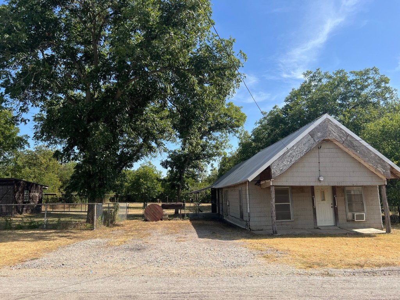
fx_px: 300
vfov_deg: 53.1
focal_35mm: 26
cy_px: 150
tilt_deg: +7.7
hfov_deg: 67.3
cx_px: 200
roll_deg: +0.3
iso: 50
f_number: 1.5
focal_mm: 5.7
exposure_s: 1/2994
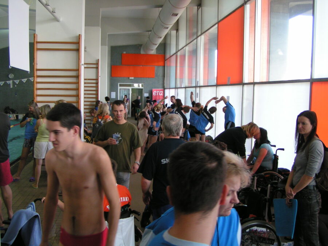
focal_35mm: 38
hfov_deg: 49.0
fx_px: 360
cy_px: 123
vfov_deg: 37.7
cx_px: 164
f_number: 2.8
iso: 80
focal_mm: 5.8
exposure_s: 1/40
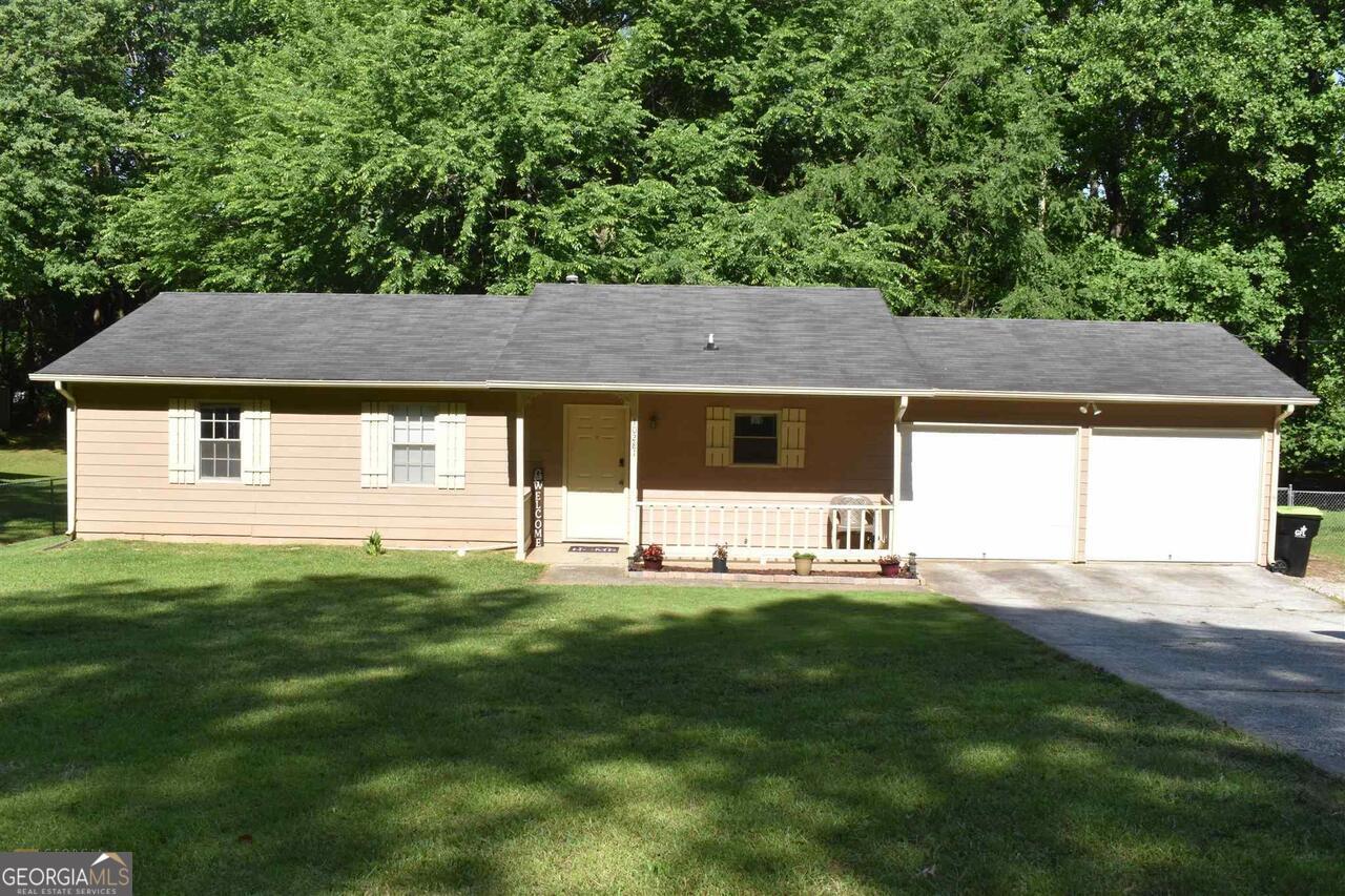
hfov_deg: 57.2
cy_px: 448
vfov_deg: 40.0
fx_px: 1233
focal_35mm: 33
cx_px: 672
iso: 400
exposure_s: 1/100
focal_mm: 22
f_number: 25
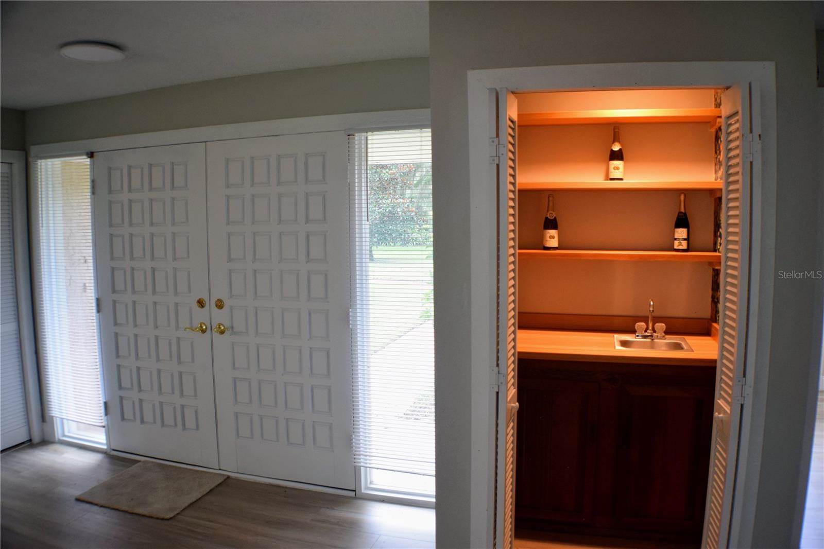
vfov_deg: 38.3
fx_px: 789
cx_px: 412
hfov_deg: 55.1
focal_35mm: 34
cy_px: 274
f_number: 3.8
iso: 800
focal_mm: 23
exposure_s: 1/60
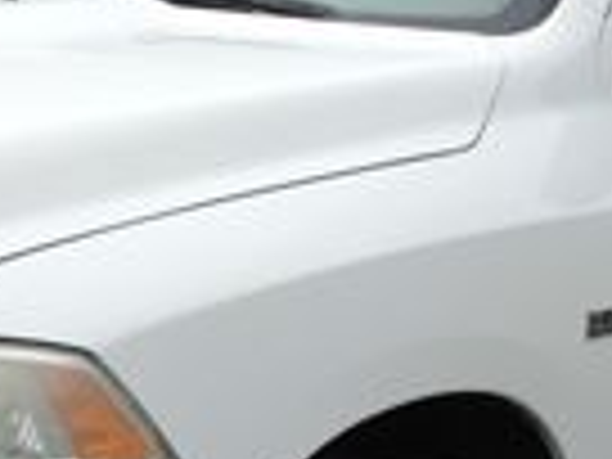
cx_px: 216
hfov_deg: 17.4
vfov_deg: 12.8
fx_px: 1998
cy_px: 554
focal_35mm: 113
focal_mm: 4.3
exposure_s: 1/250
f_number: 3
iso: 80
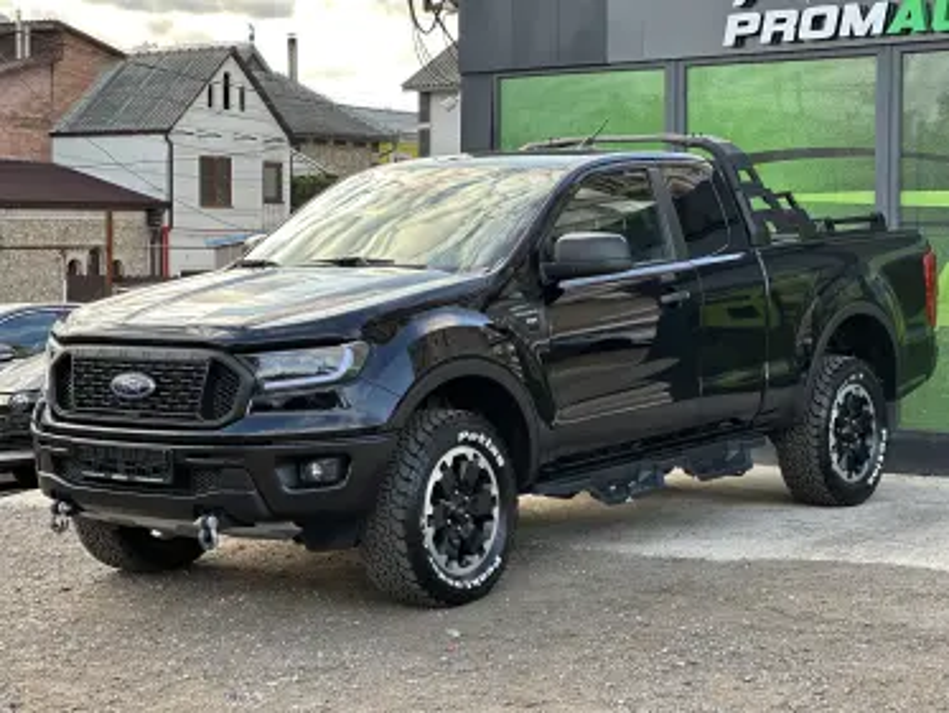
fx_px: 2112
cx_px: 474
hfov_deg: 25.3
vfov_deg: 19.1
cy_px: 356
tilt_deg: -0.8
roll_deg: -0.3
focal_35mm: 77
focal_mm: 9
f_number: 2.8
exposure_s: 1/121
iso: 50
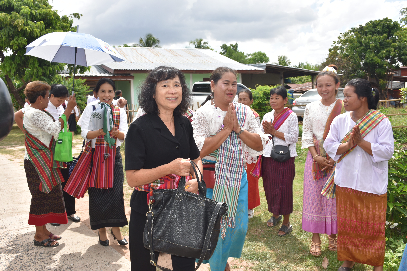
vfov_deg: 38.4
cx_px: 204
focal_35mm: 34
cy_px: 136
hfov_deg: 55.1
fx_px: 390
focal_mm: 23
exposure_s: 1/200
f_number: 8
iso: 100
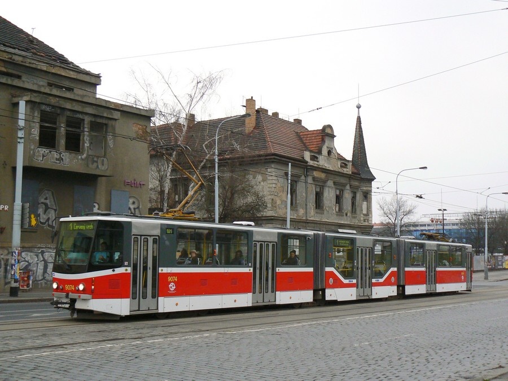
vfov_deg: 31.5
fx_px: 675
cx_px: 254
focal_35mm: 46
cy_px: 190
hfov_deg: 41.2
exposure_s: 1/250
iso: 200
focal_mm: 7.7
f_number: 2.8
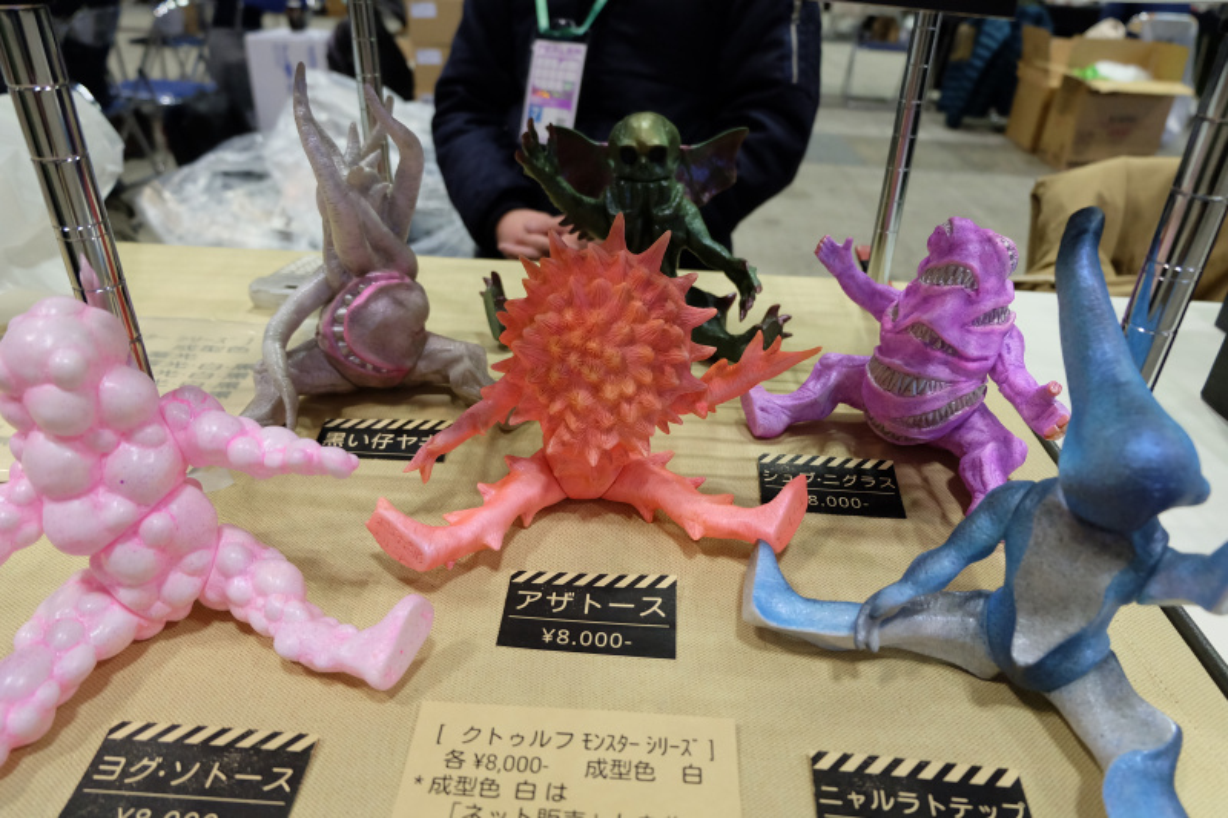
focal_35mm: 24
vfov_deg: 53.1
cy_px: 409
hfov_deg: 73.8
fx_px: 818
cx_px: 614
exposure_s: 1/125
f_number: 3.5
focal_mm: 16
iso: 2000
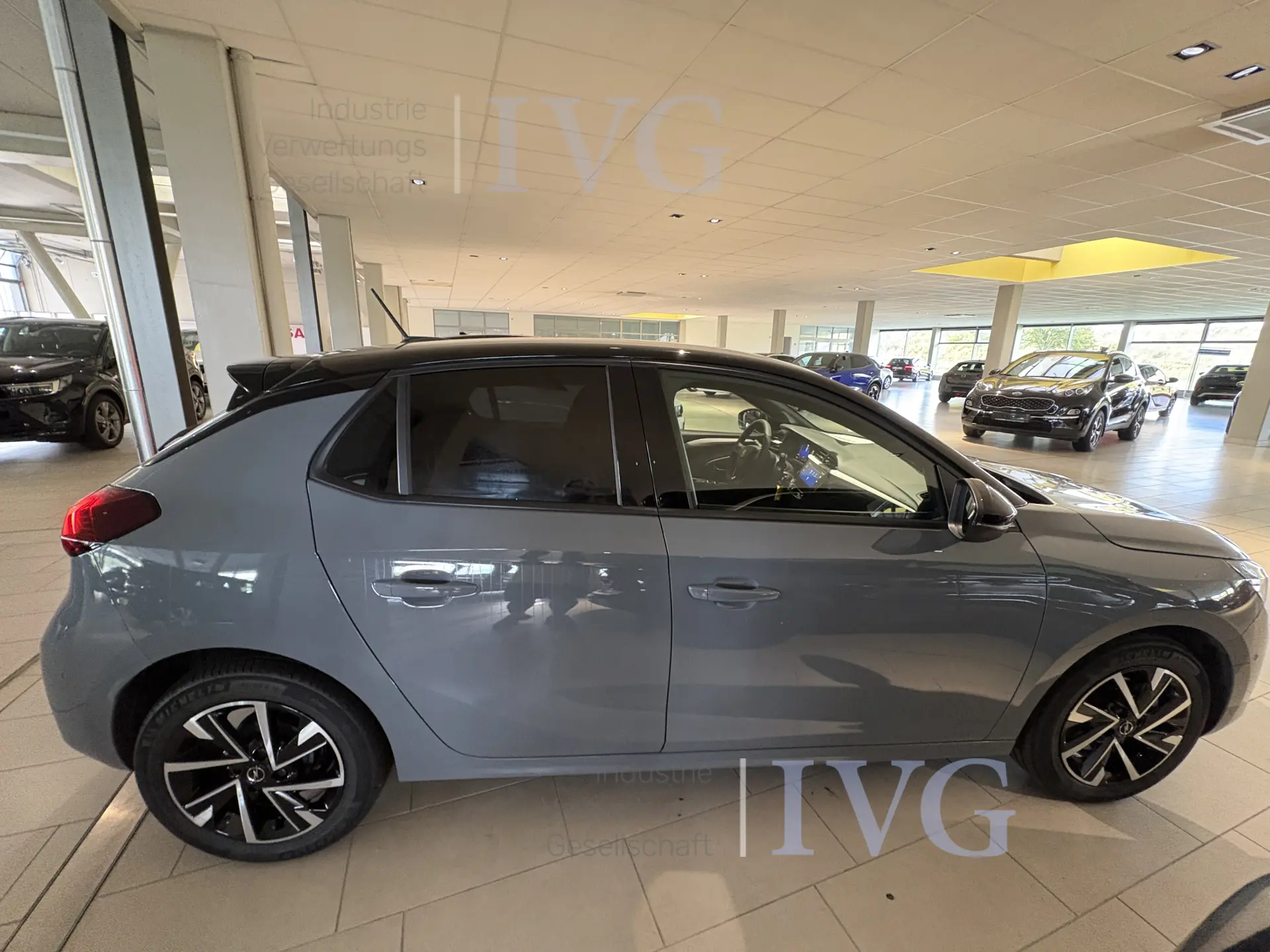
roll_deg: -0.5
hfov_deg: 102.1
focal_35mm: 14
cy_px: 476
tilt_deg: -13.7
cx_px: 635
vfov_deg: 85.7
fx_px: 514
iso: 500
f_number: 2.2
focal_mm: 2.22
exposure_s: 1/49
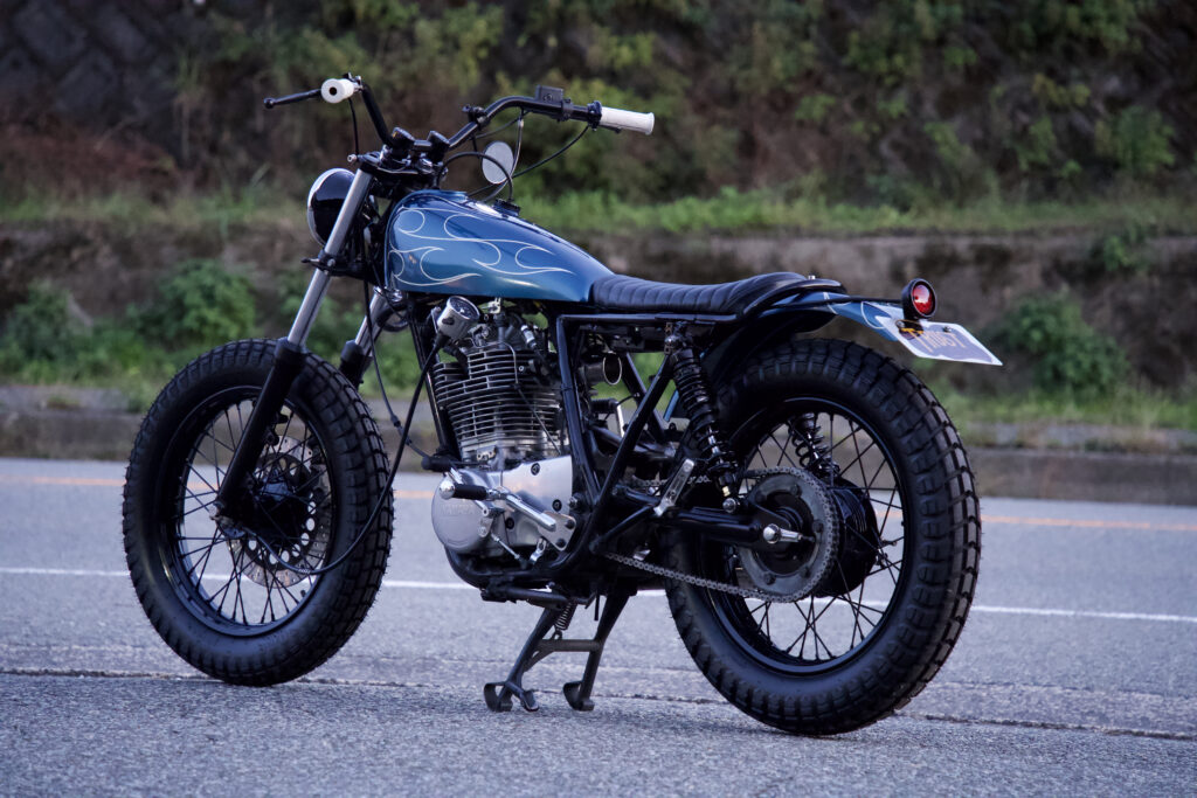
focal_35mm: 149
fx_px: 4955
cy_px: 399
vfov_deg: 9.2
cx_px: 598
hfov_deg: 13.8
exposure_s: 1/80
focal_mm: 149
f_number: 5.6
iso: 12800
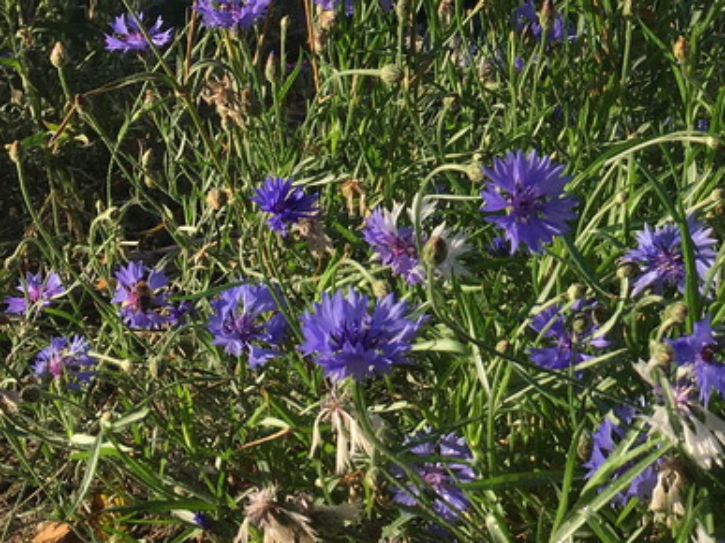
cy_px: 66
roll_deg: -0.8
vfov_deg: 20.1
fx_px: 1508
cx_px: 676
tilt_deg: -4.6
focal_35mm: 72
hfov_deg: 26.0
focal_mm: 4.15
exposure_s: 1/974
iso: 25
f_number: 2.2
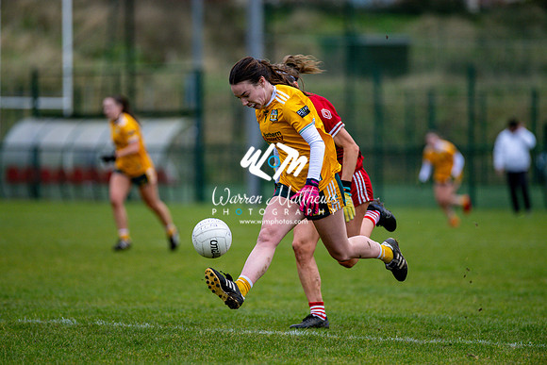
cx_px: 274
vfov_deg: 4.6
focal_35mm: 300
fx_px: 4559
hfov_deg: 6.9
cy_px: 182
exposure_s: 1/1000
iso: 1250
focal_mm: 300
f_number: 2.8
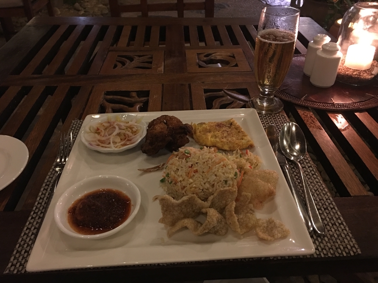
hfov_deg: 61.7
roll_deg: -0.1
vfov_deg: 48.2
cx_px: 189
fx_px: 317
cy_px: 142
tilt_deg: -36.6
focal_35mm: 29
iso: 160
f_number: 2.2
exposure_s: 1/4
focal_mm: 4.15
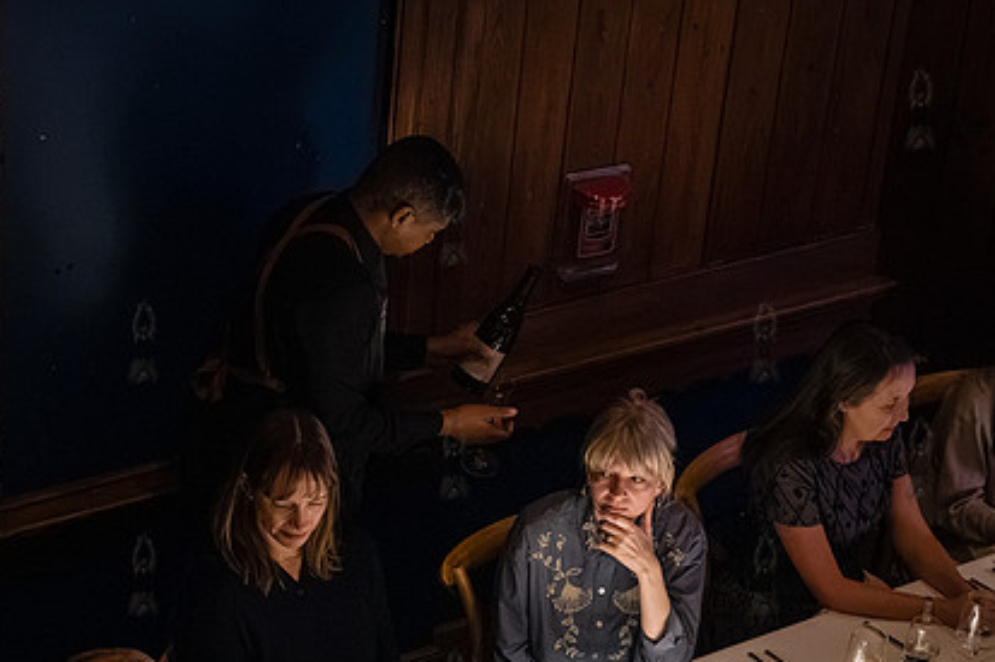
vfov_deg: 13.1
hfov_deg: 19.6
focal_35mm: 104
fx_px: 2873
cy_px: 456
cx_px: 453
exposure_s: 1/160
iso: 12800
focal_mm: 74
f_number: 4
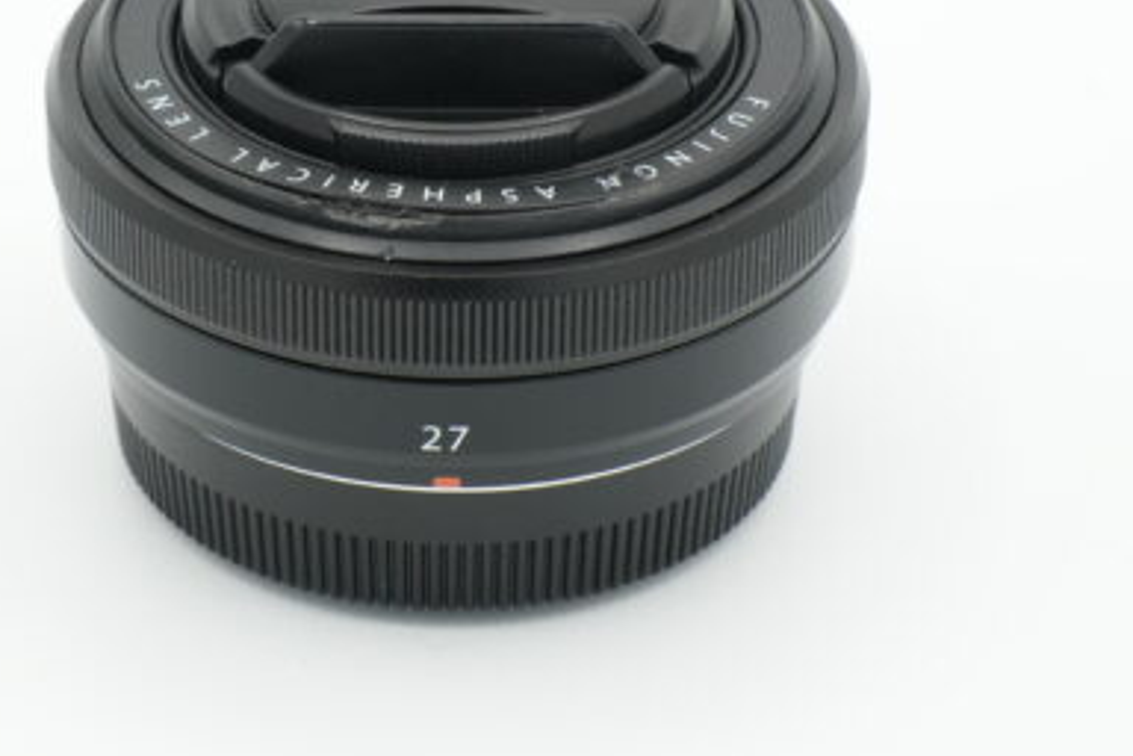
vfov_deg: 8.4
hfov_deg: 12.5
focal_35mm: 164
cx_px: 460
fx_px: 5161
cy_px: 233
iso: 800
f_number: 14
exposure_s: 1/125
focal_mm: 70
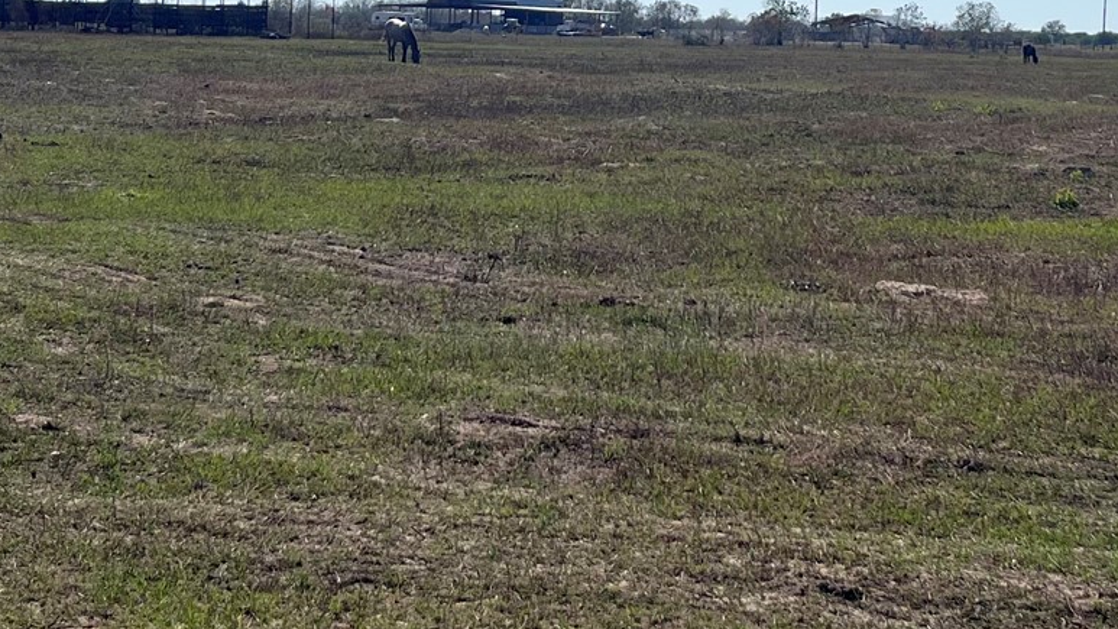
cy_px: -14
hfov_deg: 28.2
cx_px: 639
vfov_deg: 15.8
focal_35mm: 75
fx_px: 2224
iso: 50
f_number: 1.6
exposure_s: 1/9091
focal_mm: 5.1
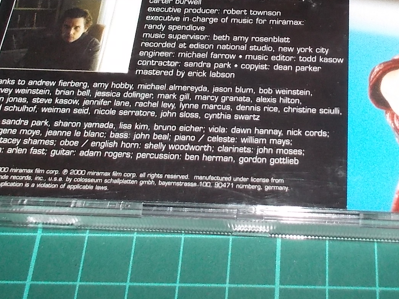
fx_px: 726
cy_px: 42
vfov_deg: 22.8
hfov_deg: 30.3
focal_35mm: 63
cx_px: 290
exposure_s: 1/30
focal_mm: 4.1
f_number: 3.3
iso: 200
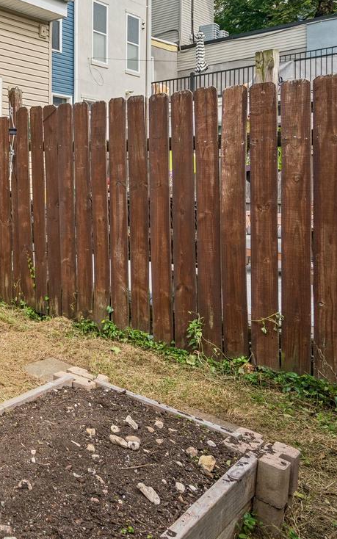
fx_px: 470
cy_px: 209
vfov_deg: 59.0
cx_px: -78
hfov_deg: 32.0
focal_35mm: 32
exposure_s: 1/400
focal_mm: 16
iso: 250
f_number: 4
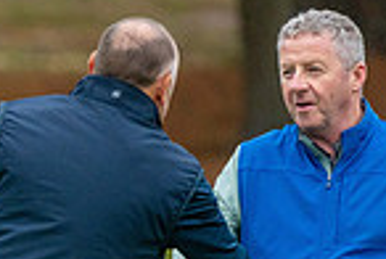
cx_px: -246
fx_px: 12775
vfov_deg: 1.2
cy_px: 408
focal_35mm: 1189
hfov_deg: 1.7
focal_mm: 300
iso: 1000
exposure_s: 1/500
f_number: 4
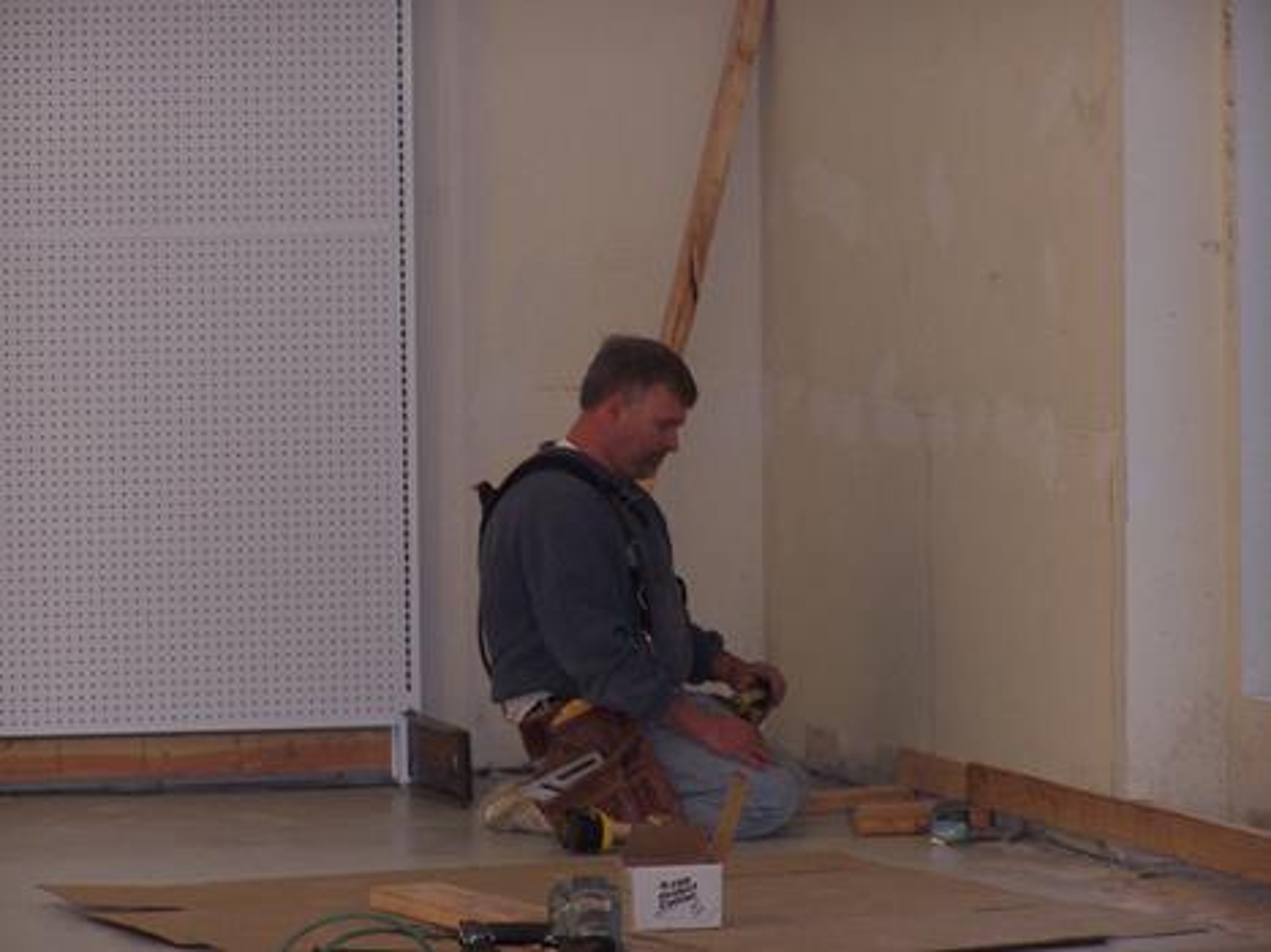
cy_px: 476
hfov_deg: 9.5
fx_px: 7672
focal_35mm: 209
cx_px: 636
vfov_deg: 7.1
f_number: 3.2
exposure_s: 1/125
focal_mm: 34.6
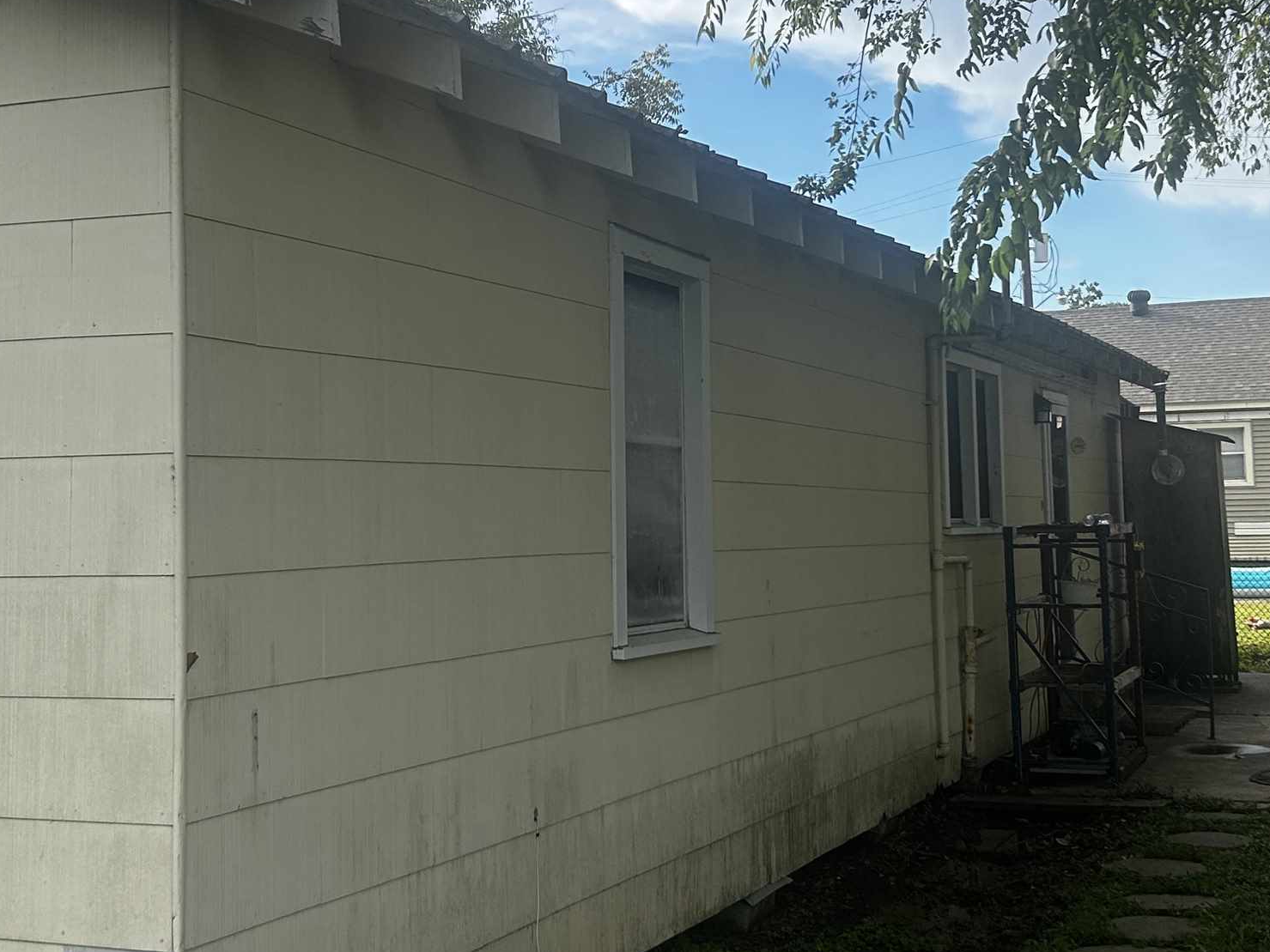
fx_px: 1981
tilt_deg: +5.7
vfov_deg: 27.0
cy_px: 373
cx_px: 637
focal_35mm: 54
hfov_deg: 35.5
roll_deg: +1.5
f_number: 1.5
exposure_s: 1/1171
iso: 50
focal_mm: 5.7
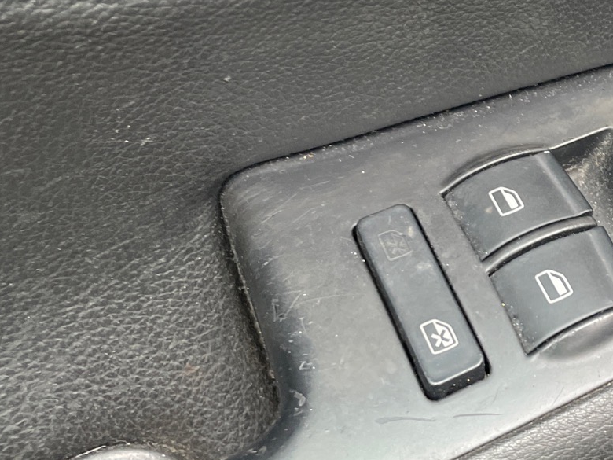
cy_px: 26
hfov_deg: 29.7
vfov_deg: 23.6
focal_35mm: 60
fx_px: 1063
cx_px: 633
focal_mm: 4.2
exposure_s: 1/76
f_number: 1.6
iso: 125
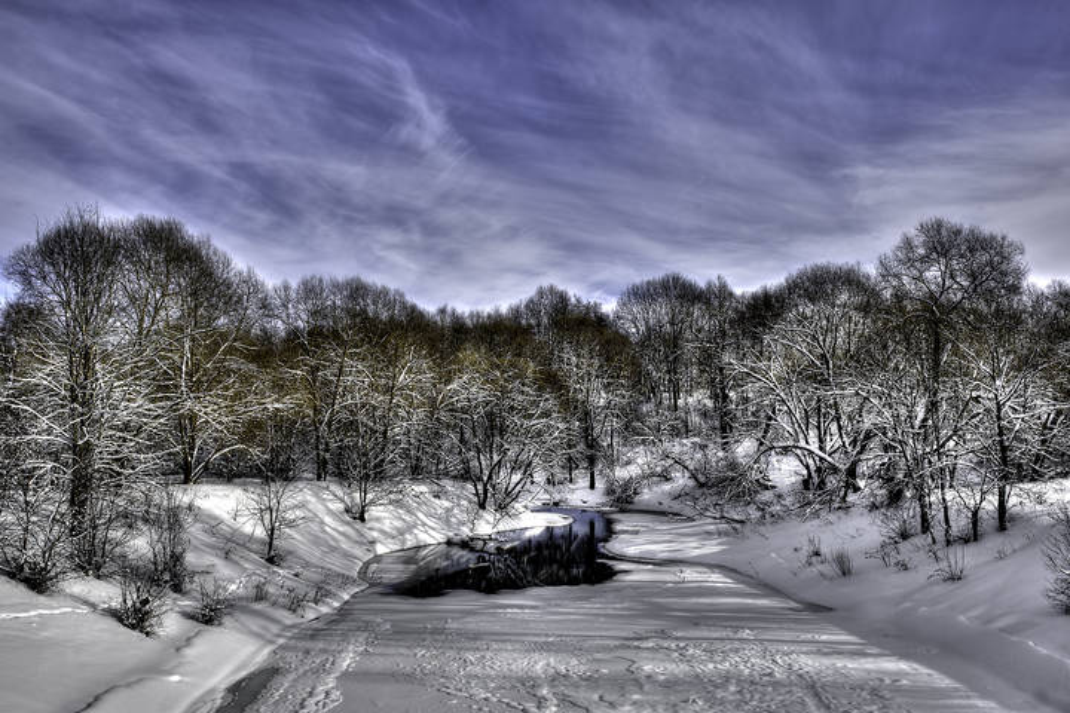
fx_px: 951
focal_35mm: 32
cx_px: 535
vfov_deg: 41.1
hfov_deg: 58.7
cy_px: 356
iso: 200
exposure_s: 1/640
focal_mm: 32
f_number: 9
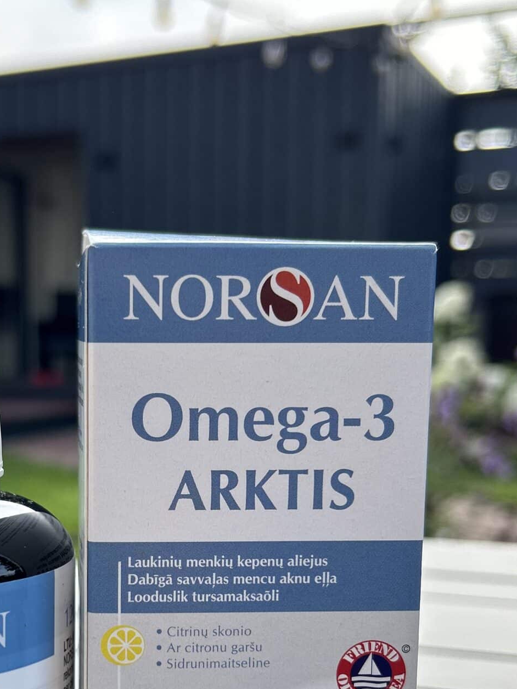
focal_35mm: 53
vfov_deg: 35.7
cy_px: 482
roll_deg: -0.3
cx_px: 125
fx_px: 1055
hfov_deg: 27.1
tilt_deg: -7.3
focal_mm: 5.7
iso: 50
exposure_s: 1/2165
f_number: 1.5
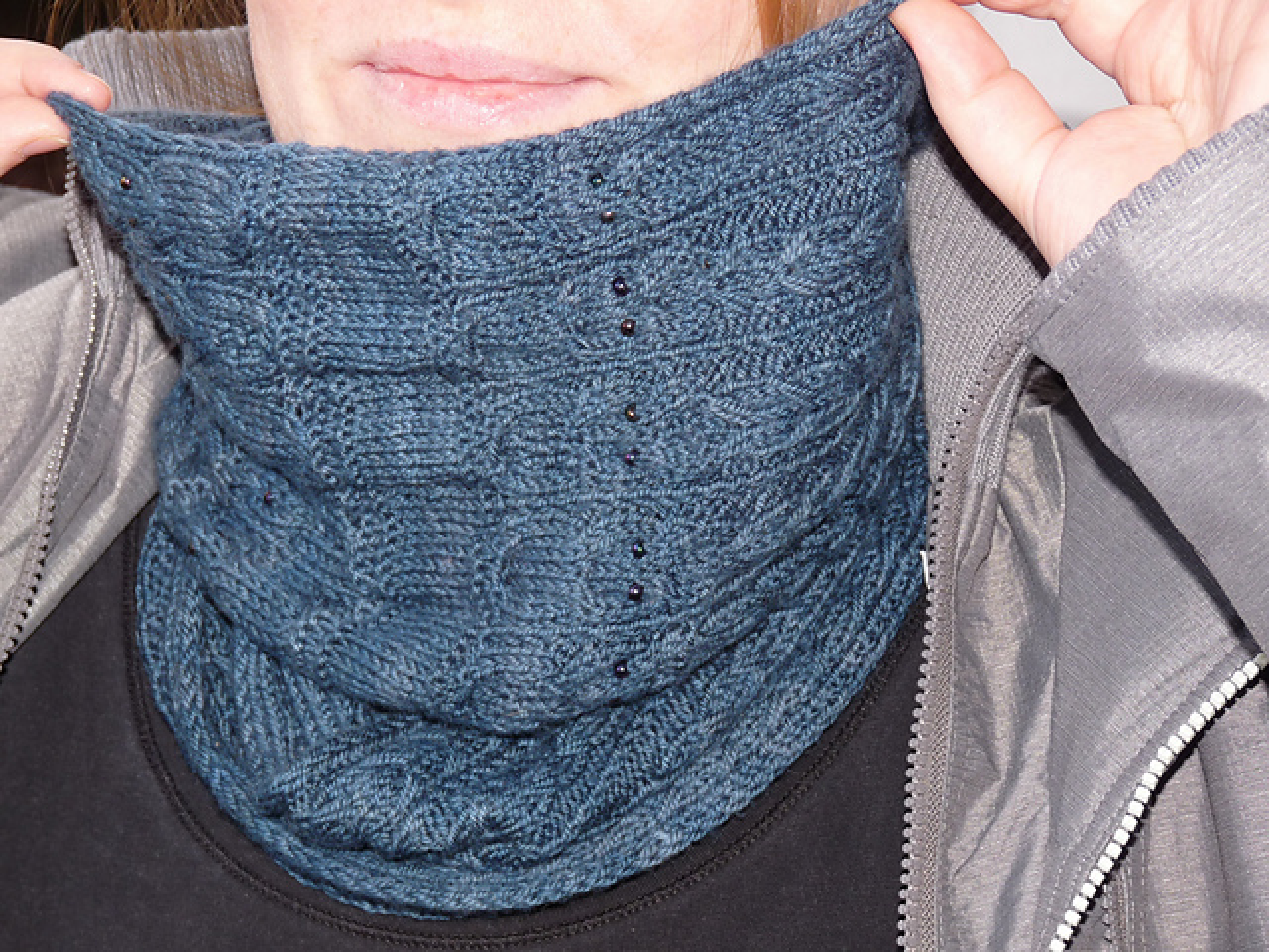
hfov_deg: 20.0
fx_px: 3593
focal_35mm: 98
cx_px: 634
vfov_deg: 15.1
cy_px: 476
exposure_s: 1/80
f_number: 3.6
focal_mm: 17.4
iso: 100
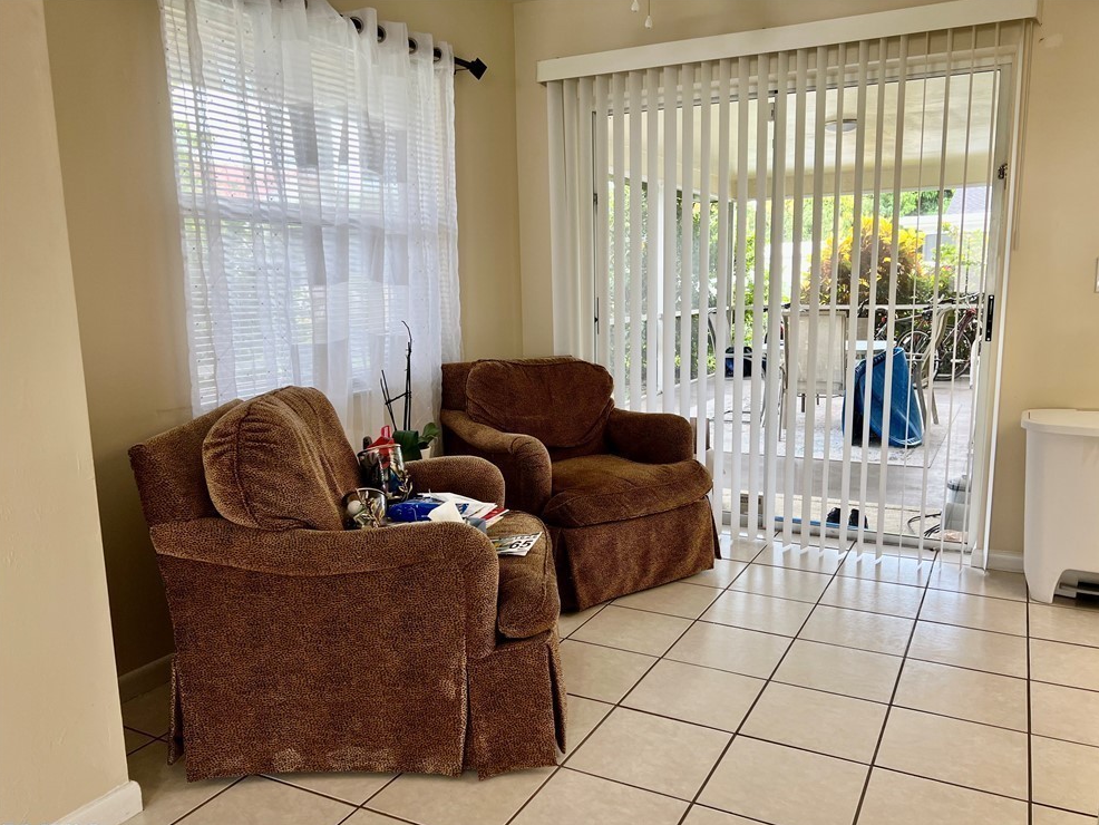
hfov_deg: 65.3
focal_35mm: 27
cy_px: 425
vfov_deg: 51.4
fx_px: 857
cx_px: 566
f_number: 1.5
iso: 64
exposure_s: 1/60
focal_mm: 5.7
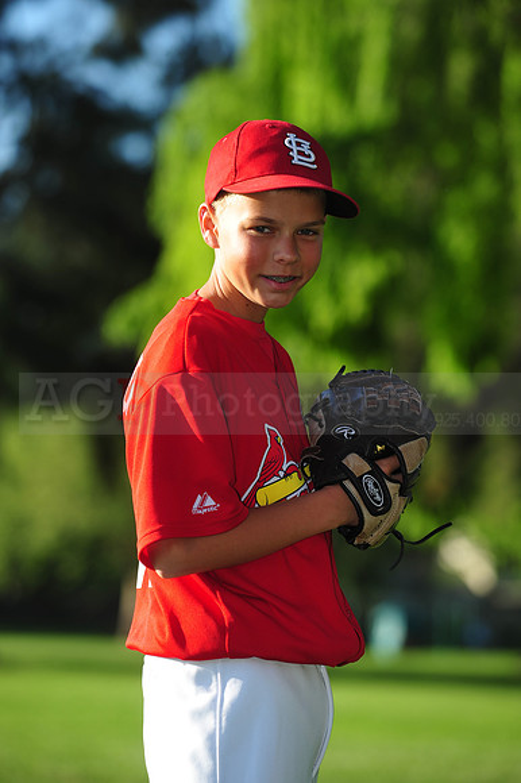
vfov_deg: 11.8
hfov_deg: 7.8
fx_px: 3803
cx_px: 260
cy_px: 392
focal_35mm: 175
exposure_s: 1/640
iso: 200
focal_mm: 175
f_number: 5
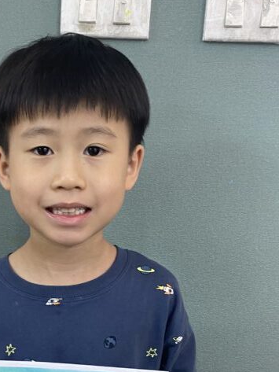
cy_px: 284
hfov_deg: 26.2
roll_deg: -2.4
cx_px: 71
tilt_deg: -16.2
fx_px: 591
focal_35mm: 55
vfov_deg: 34.1
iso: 80
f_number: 1.8
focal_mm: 4.25
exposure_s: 1/50
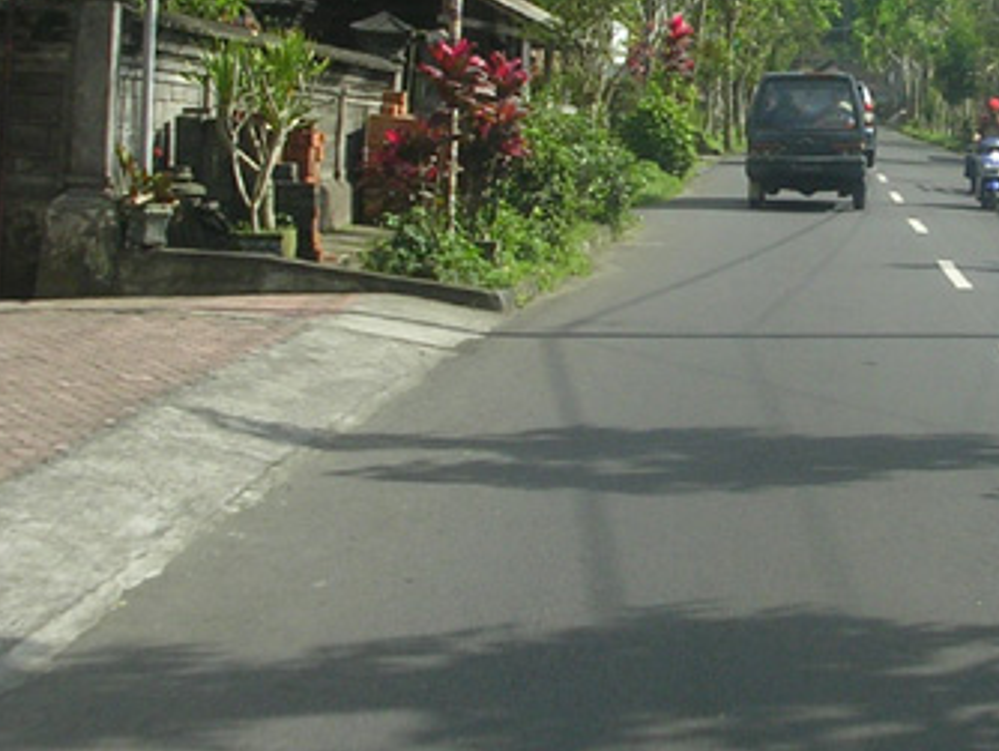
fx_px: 2628
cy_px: 284
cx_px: 837
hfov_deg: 21.2
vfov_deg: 16.2
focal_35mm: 91
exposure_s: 1/190
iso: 50
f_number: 5.6
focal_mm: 5.8
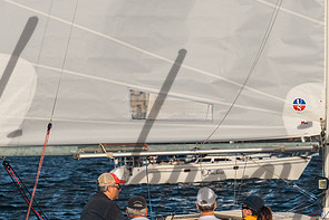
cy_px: 139
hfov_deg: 5.4
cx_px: 135
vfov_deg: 3.6
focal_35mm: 382
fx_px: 3493
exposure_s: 1/800
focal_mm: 155
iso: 400
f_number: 8
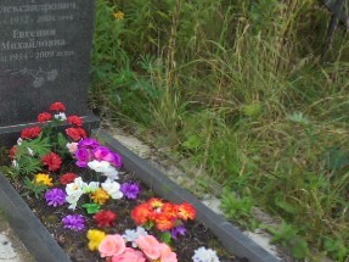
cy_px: 150
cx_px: -10
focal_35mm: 58
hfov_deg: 30.6
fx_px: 585
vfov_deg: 25.2
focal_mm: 4.6
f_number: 3.5
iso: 100
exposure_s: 1/250
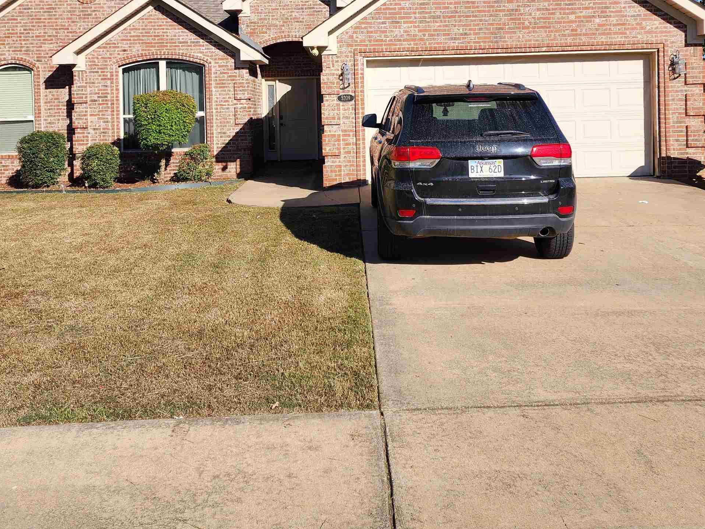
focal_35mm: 37
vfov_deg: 37.6
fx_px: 753
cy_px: 124
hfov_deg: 50.1
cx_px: 348
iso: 12
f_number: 1.8
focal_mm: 6.4
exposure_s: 1/929
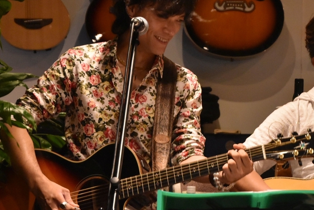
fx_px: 1458
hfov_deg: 12.3
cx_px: 214
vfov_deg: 8.2
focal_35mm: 167
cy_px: 85
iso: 4000
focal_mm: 70
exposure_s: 1/60
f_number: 5.3
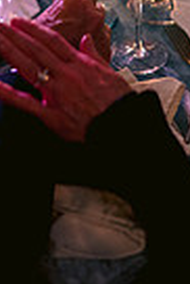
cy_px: -31
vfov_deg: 17.0
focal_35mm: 116
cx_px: 144
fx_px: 916
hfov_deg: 11.8
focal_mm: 35
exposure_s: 1/15
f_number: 1.8
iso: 800
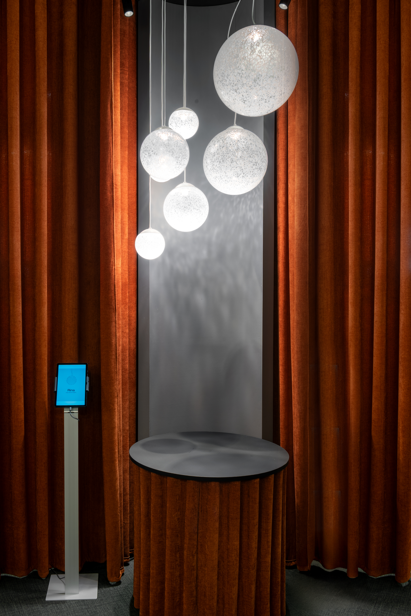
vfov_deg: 58.7
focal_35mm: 32
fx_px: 548
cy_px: 308
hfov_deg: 41.1
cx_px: 206
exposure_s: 1
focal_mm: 32
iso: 100
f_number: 13
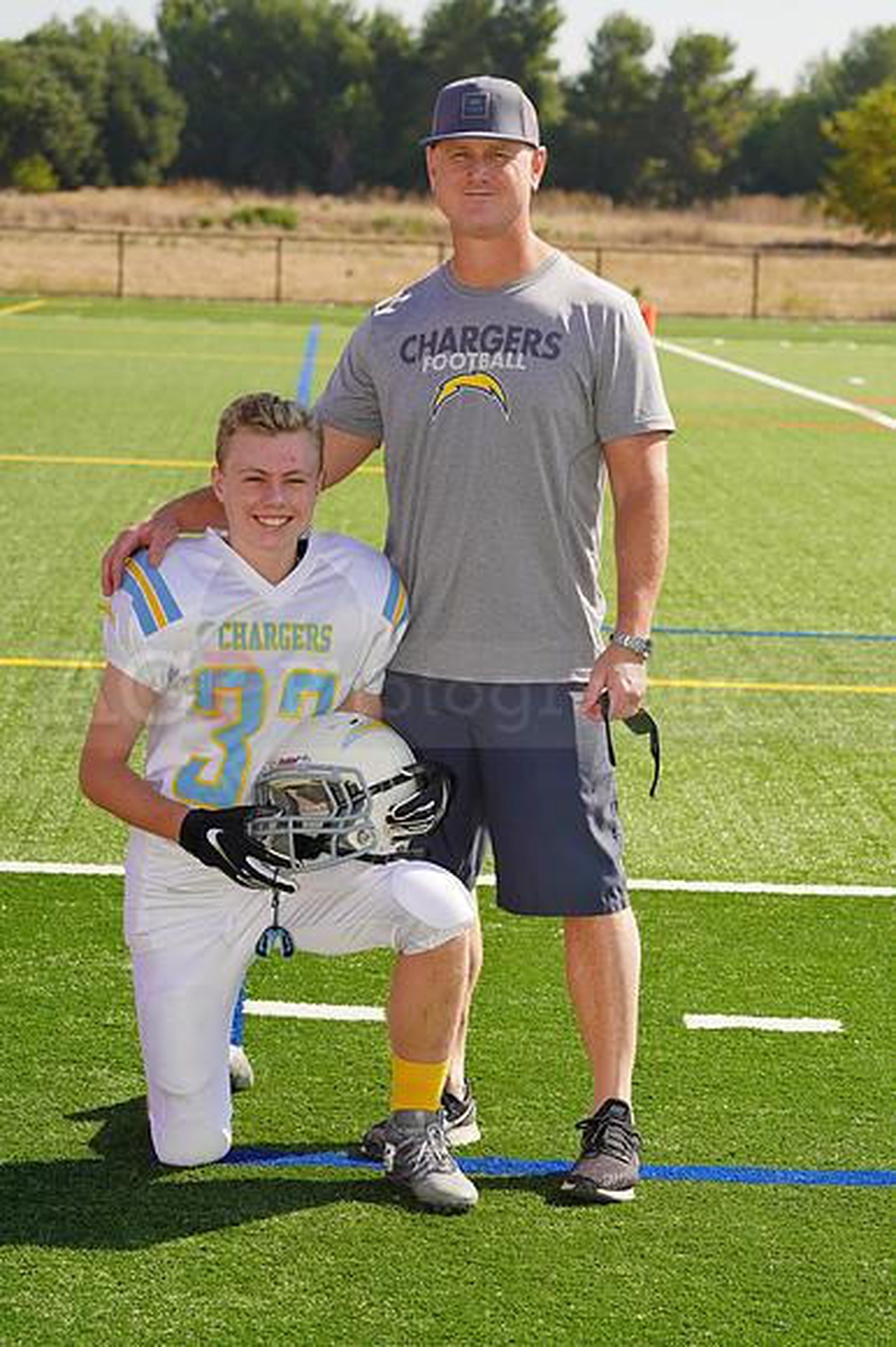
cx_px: 448
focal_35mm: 109
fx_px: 4074
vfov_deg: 18.8
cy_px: 674
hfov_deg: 12.6
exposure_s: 1/250
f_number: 8
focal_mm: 109
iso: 100
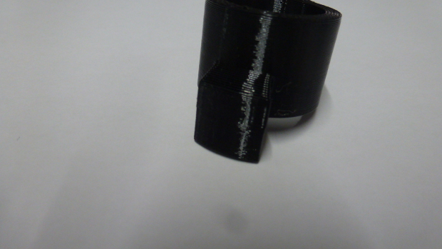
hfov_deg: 69.8
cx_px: 223
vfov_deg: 42.9
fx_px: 316
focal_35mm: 27
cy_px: 118
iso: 200
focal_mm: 4.3
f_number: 3.3
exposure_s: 1/60
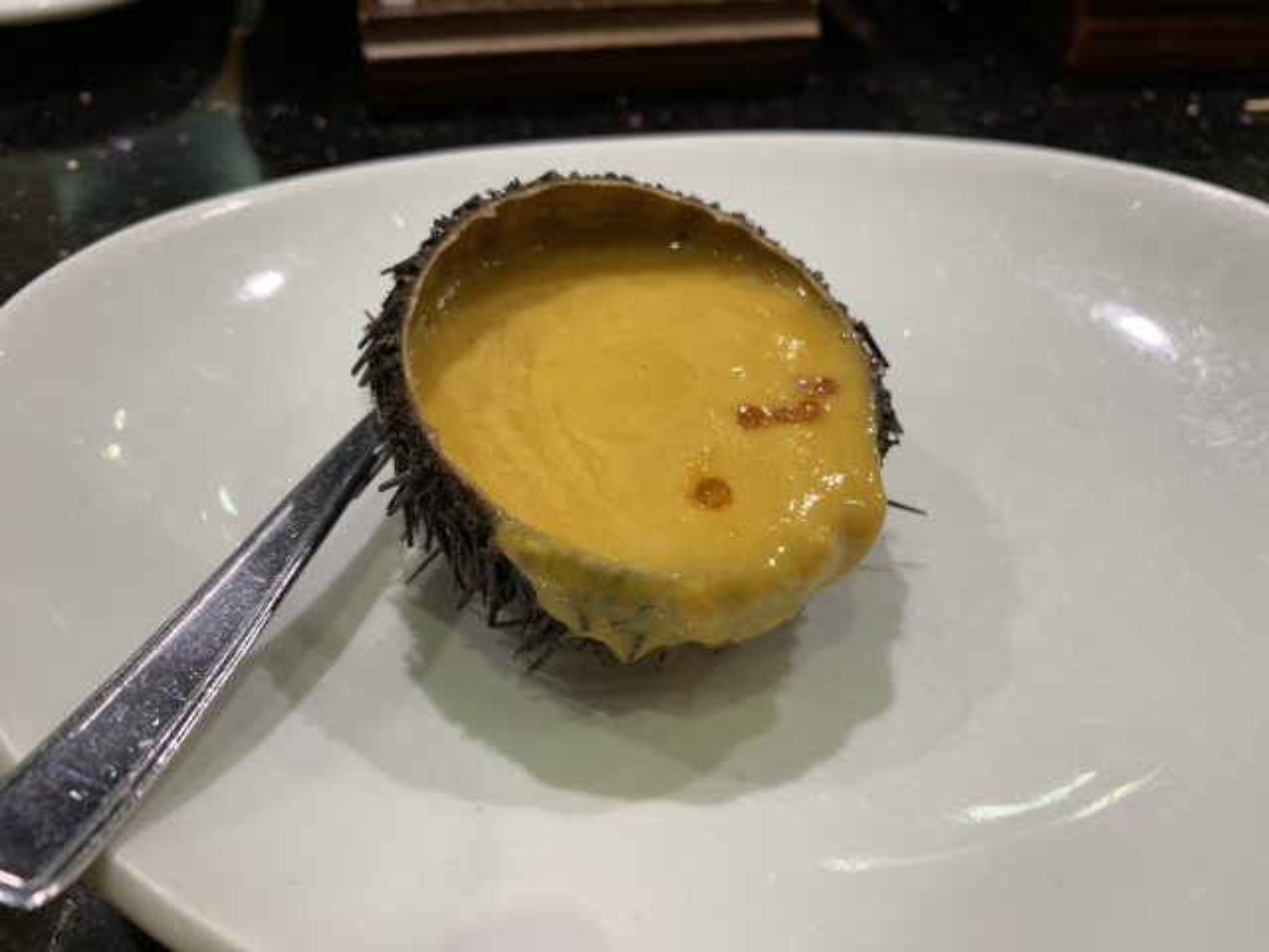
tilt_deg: -44.5
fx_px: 953
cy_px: 476
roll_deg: -4.0
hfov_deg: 67.3
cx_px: 634
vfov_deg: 53.1
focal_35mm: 26
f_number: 1.8
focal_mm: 4.25
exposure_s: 1/50
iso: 50
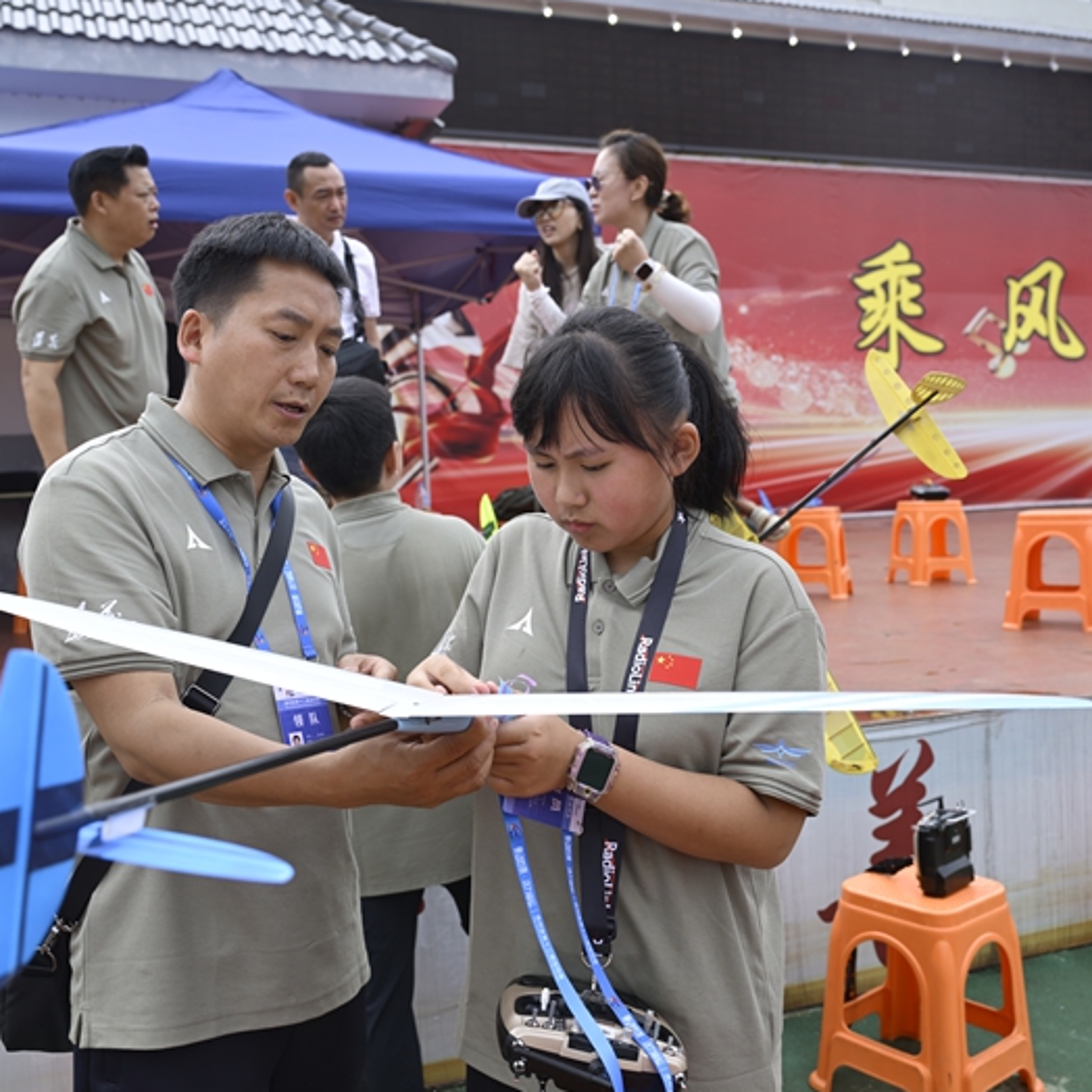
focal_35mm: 35
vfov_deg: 47.2
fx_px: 1249
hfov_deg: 47.2
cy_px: 545
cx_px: 506
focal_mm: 27
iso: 64
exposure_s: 1/200
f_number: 4.5
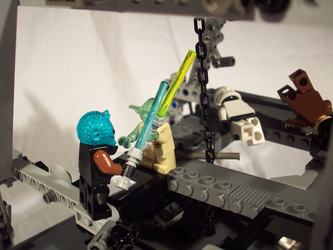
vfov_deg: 38.7
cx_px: 166
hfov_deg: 50.1
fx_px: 356
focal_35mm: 37
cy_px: 125
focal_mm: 6.2
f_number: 2.8
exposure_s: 1/247
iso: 80
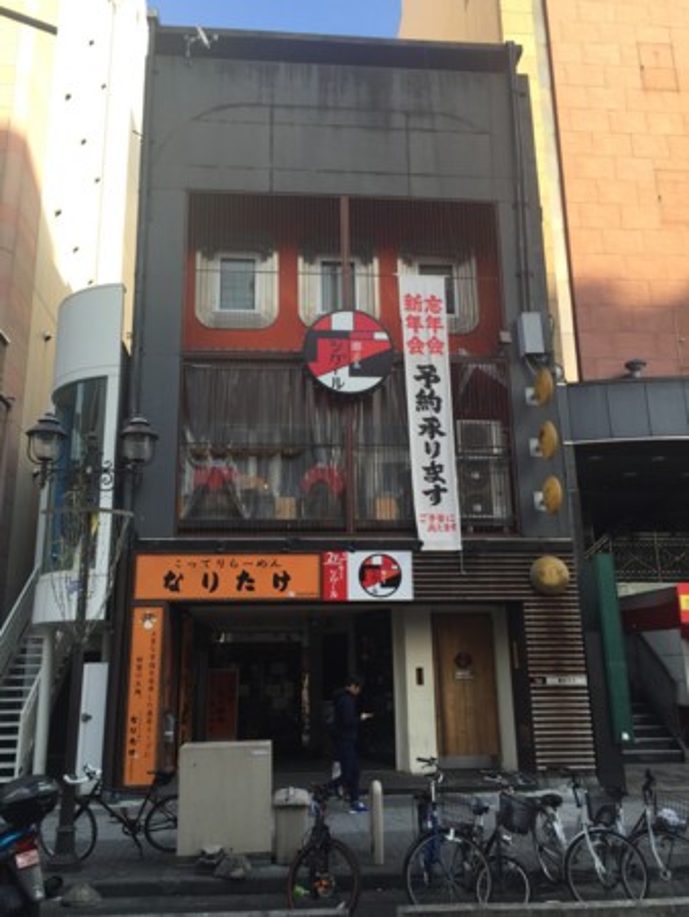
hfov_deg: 48.3
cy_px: 458
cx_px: 344
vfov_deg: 61.6
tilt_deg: +16.0
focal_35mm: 29
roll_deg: +0.3
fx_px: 769
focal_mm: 4.15
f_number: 2.2
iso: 32
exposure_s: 1/370
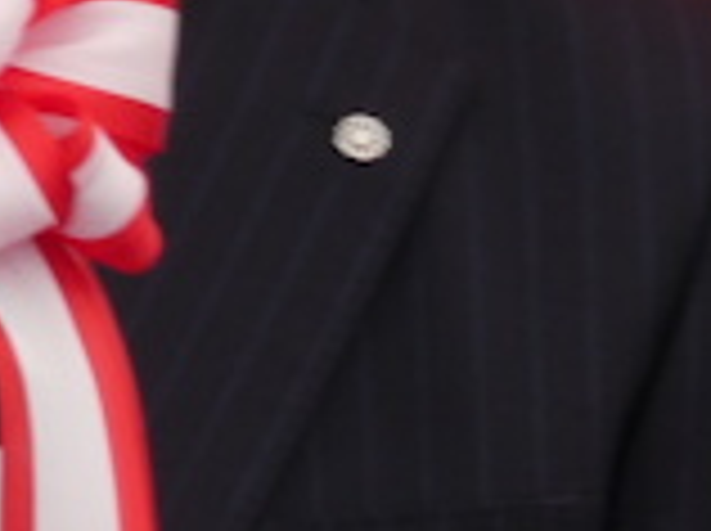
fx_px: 23995
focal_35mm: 1170
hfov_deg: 1.7
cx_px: -378
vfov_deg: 1.3
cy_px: -238
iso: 80
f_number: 5.6
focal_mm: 41.4
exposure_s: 1/80
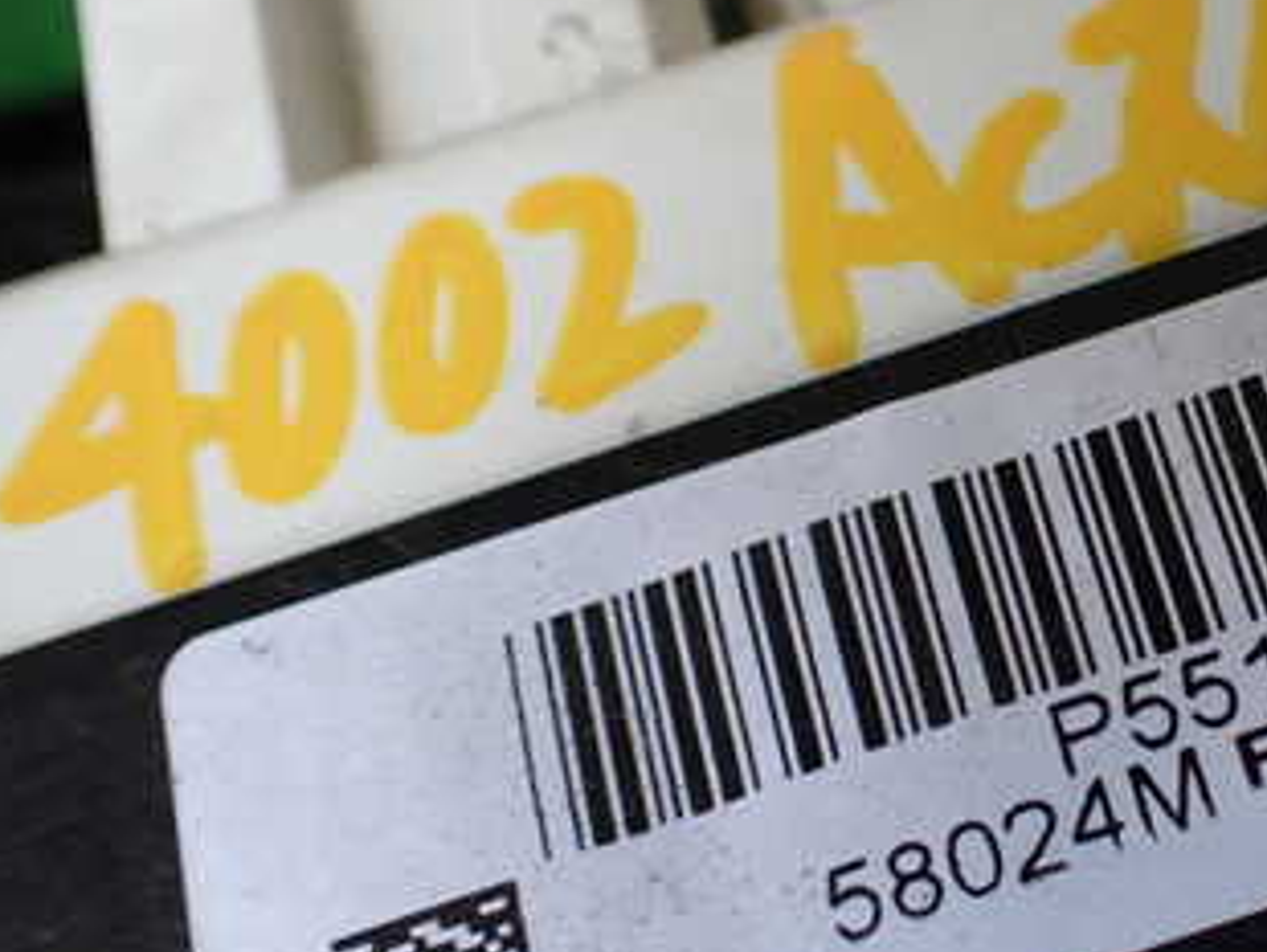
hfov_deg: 31.2
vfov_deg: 25.3
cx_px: 1206
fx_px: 2125
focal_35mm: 58
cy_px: 429
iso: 100
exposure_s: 1/125
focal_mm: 5.4
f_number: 2.3
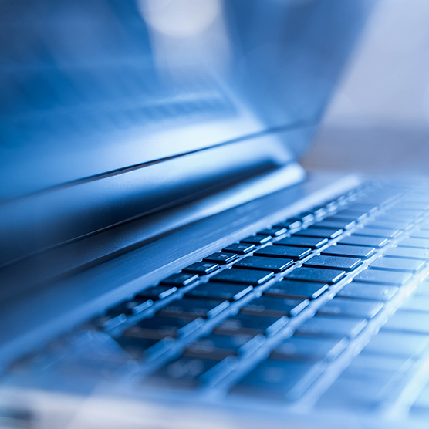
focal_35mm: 107
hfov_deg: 16.1
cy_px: 186
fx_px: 1500
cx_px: 360
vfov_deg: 16.3
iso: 100
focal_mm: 70
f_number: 5.6
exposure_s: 1/125
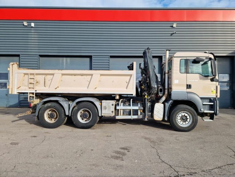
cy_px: 88
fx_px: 156
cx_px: 118
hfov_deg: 73.9
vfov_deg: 58.9
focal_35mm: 23
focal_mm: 5.4
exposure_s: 1/6579
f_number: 1.8
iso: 50
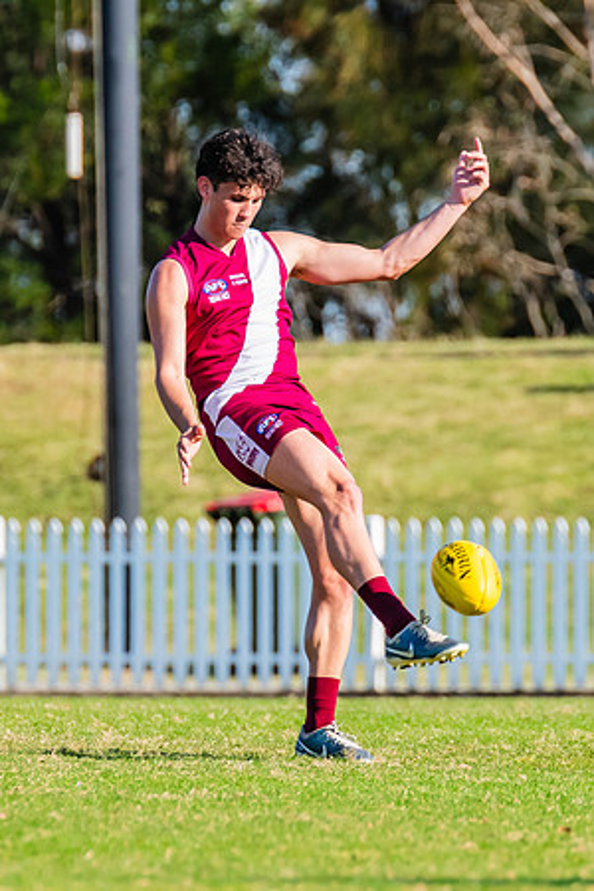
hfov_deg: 1.4
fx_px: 25071
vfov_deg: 2.0
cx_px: 339
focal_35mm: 1013
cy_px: 404
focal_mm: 420
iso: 800
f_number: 7.1
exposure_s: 1/1600
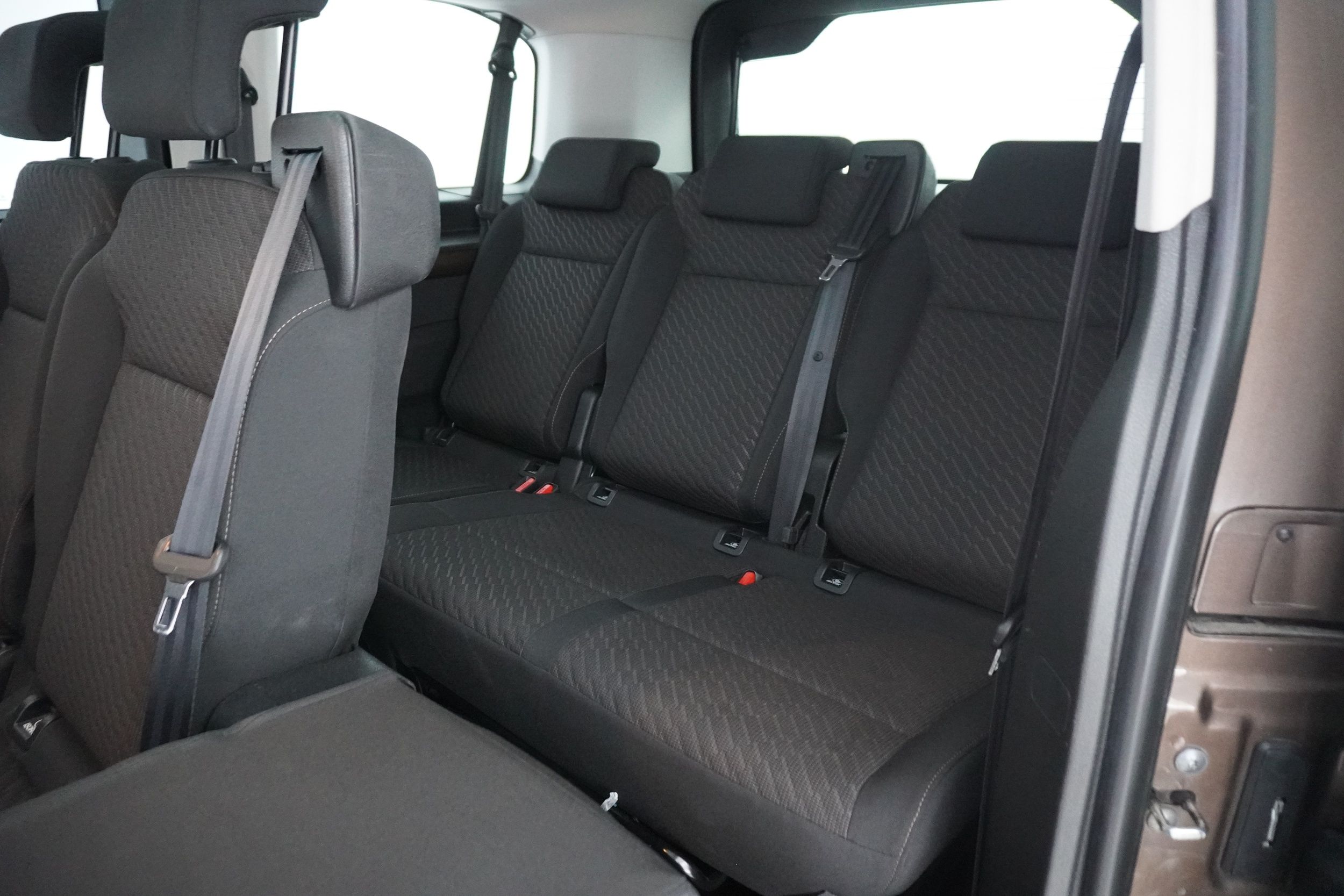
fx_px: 896
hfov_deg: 73.7
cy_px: 448
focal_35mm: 24
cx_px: 672
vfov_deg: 53.1
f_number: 3.5
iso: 6400
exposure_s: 1/15
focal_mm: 16
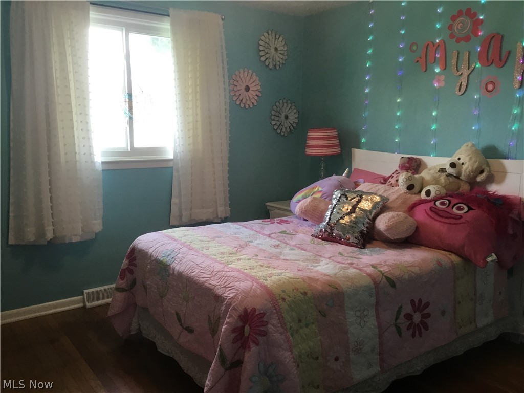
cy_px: 196
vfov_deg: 45.4
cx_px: 262
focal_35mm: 31
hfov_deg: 58.4
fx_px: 469
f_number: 2.4
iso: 32
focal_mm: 3.3
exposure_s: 1/30
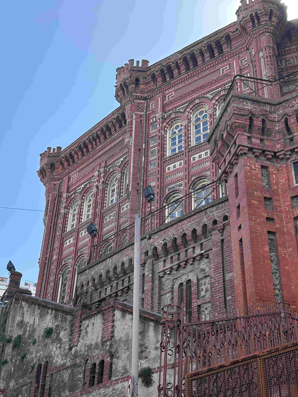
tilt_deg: +36.4
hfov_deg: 28.0
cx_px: 149
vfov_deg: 36.8
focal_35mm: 52
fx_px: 597
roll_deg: -2.6
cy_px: 198
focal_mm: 5.96
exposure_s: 1/1263
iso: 40
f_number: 1.6
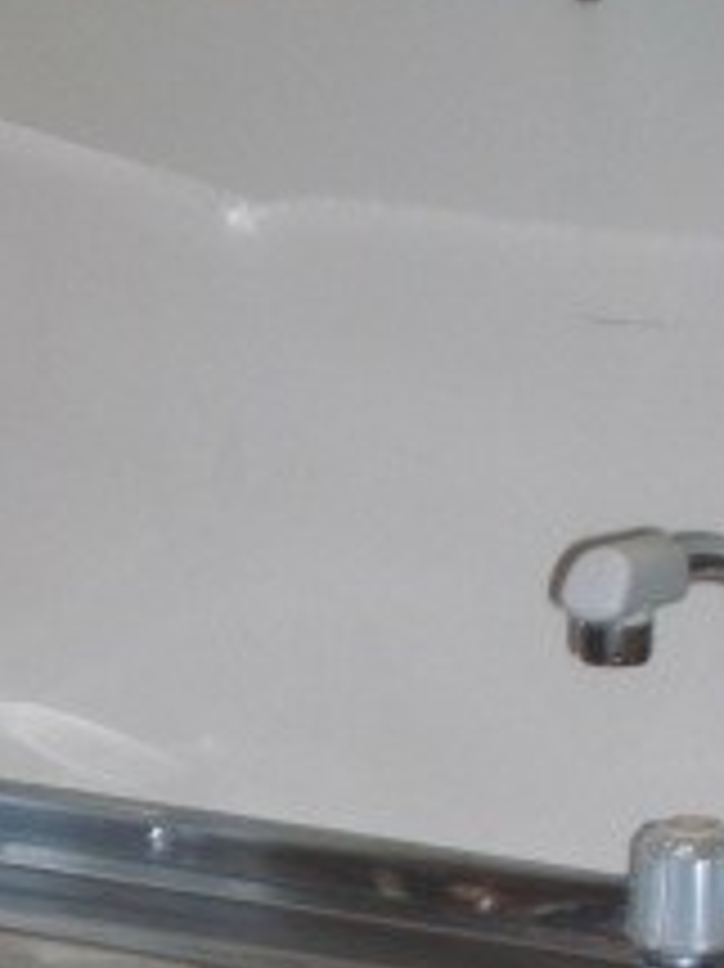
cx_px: -148
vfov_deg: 16.2
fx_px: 3154
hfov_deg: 12.8
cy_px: 1378
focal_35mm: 113
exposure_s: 1/60
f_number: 3.1
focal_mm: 6.3
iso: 200
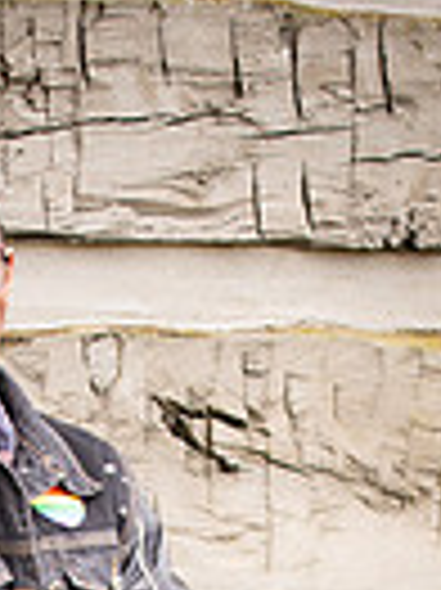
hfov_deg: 6.4
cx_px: 76
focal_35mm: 232
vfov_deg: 8.3
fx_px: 3947
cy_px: 964
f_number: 2.8
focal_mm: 70
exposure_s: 1/50
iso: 200
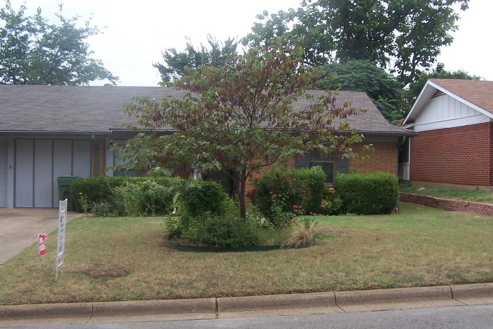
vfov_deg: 28.1
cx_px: 252
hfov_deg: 41.1
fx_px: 657
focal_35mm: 48
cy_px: 168
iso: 80
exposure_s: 1/640
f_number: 2.8
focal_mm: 6.3
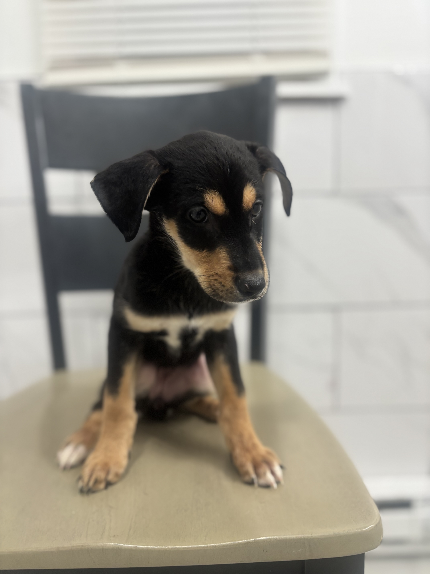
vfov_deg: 67.3
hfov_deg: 53.1
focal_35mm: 26
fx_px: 431
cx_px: 215
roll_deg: +1.1
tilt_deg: -7.5
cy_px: 287
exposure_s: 1/60
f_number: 1.6
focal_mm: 5.96
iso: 125
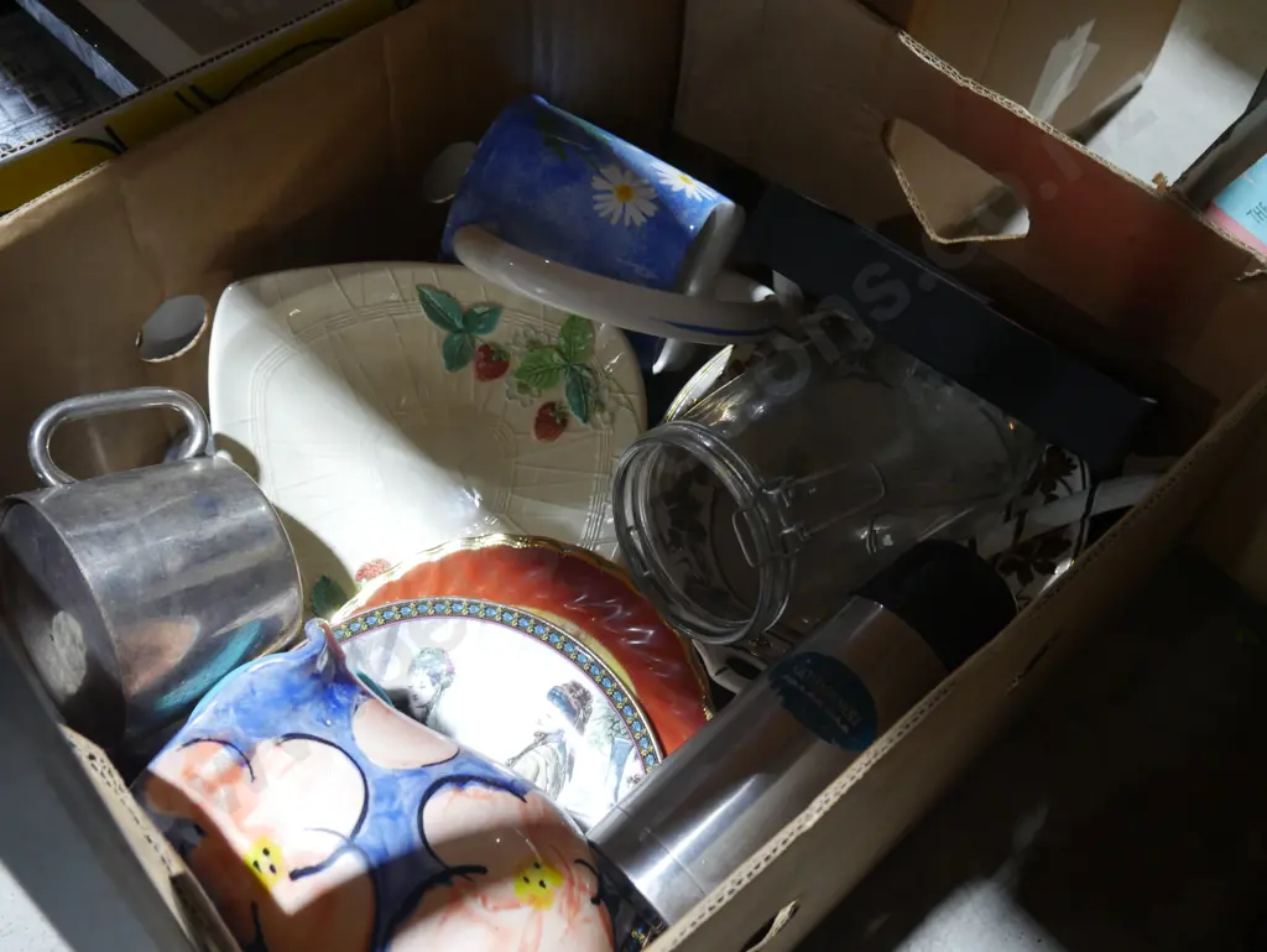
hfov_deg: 49.0
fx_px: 1392
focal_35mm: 38
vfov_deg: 37.8
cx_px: 634
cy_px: 476
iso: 800
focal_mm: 19
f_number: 4.1
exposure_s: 1/60
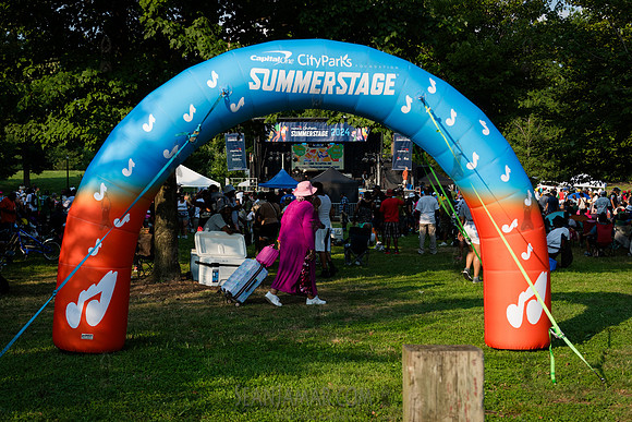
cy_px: 211
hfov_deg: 39.2
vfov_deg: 26.7
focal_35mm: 51
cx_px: 316
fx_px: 887
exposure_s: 1/2000
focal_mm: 50
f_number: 4.5
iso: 500
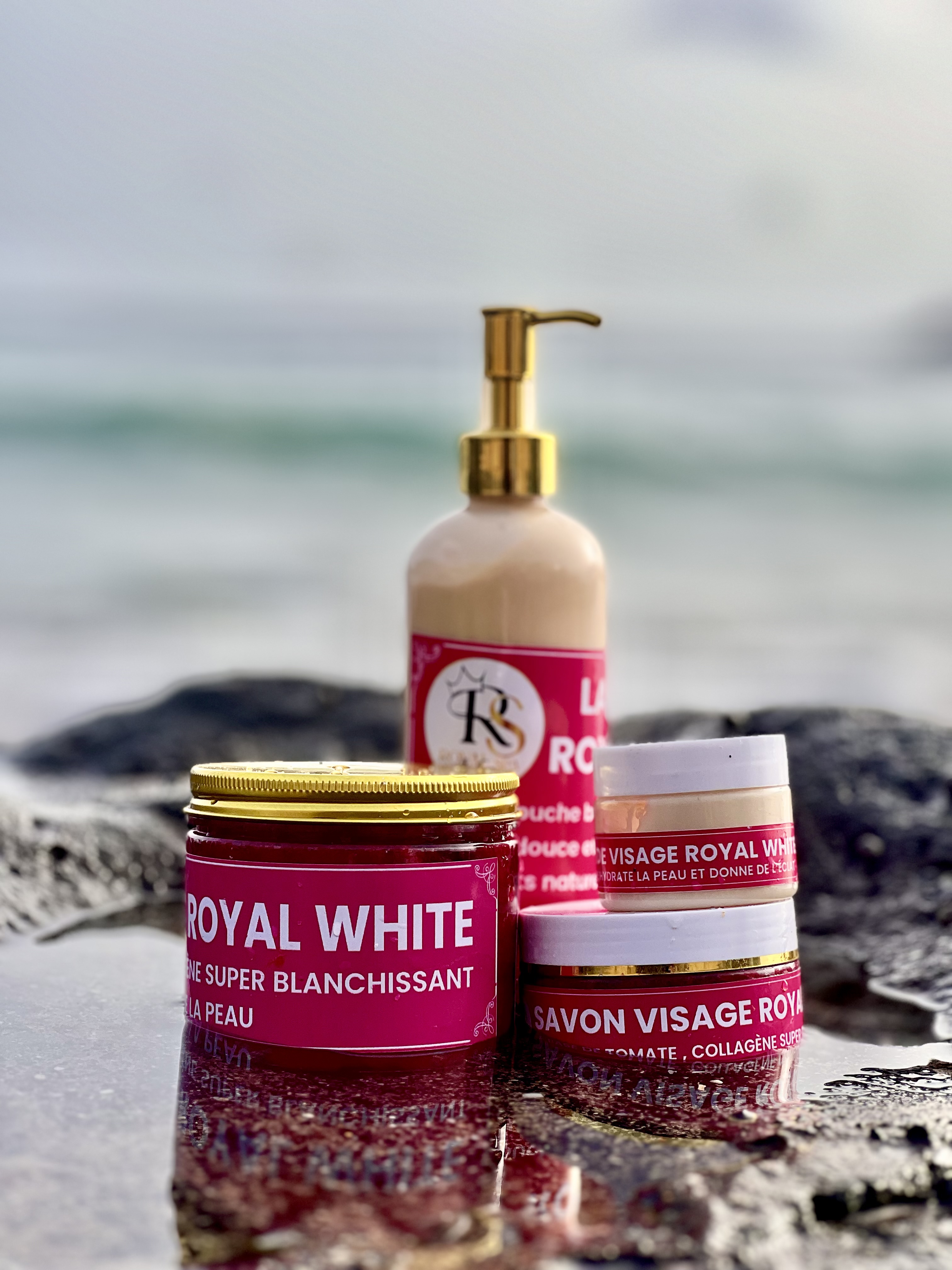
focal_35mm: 77
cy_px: 635
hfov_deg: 19.1
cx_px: 476
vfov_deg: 25.3
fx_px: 2824
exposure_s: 1/637
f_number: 2.8
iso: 32
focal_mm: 9
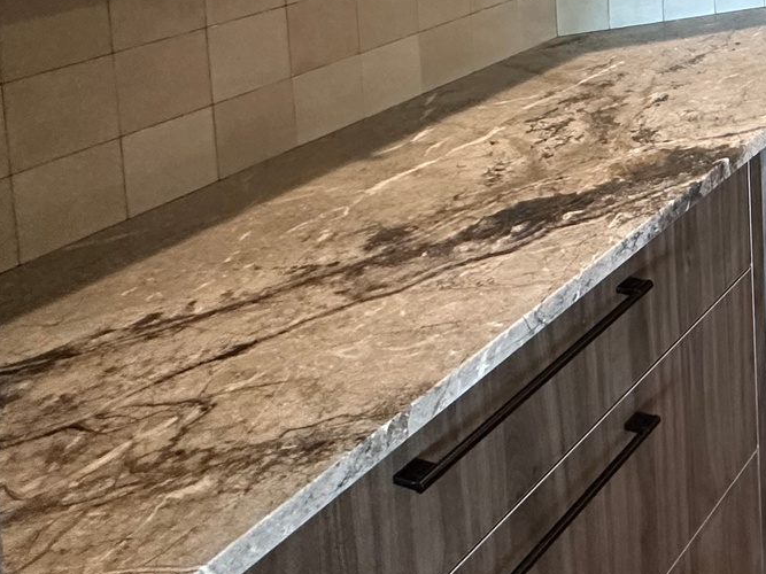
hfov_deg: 33.4
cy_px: -183
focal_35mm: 43
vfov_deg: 27.6
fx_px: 951
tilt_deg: -5.6
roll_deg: +0.8
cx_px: 970
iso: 320
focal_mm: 2.22
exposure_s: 1/60
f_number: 2.2
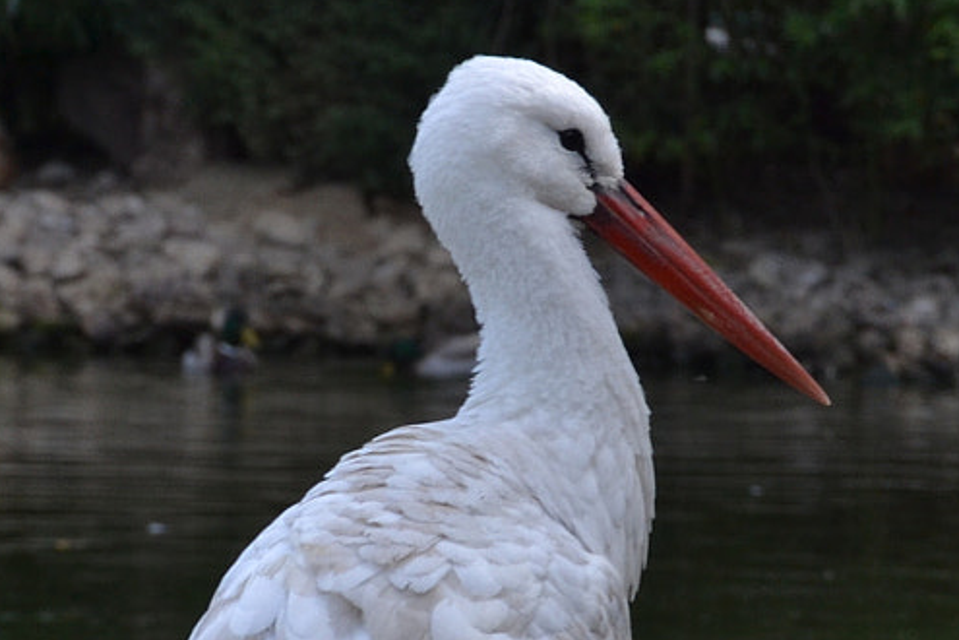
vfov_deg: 2.5
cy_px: 465
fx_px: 14464
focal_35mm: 543
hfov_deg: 3.8
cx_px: 502
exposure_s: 1/100
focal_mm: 112
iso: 200
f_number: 13
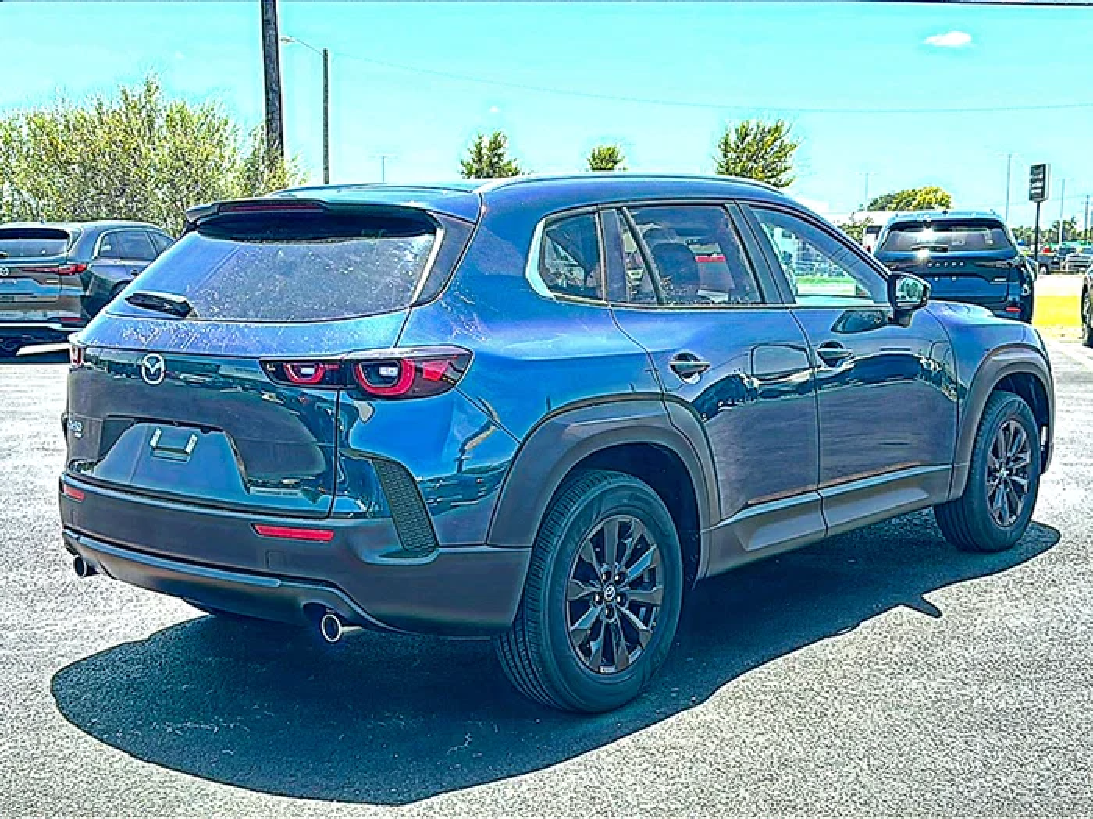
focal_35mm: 36
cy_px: 410
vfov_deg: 39.7
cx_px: 546
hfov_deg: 51.4
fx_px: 1137
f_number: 1.78
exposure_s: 1/1397
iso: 80
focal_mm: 6.86
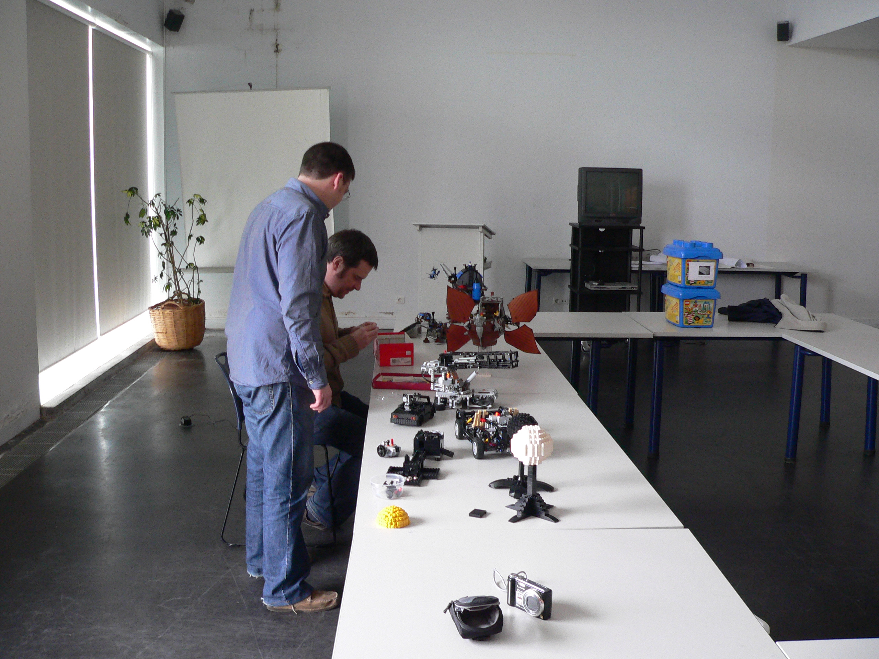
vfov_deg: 39.7
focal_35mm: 36
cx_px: 440
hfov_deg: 51.4
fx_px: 914
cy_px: 330
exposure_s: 1/30
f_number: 2.8
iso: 200
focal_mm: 6
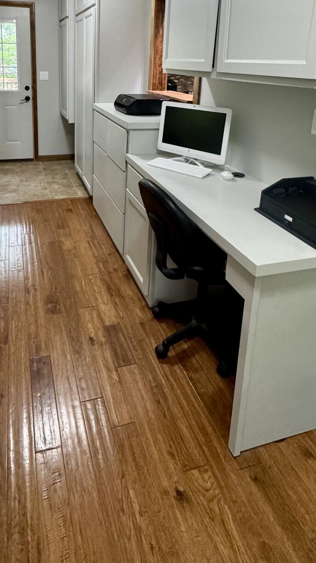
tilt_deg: -13.4
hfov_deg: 45.5
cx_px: 113
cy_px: 147
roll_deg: -1.4
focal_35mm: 25
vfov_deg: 69.6
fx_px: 373
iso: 250
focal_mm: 2.22
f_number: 2.2
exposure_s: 1/60
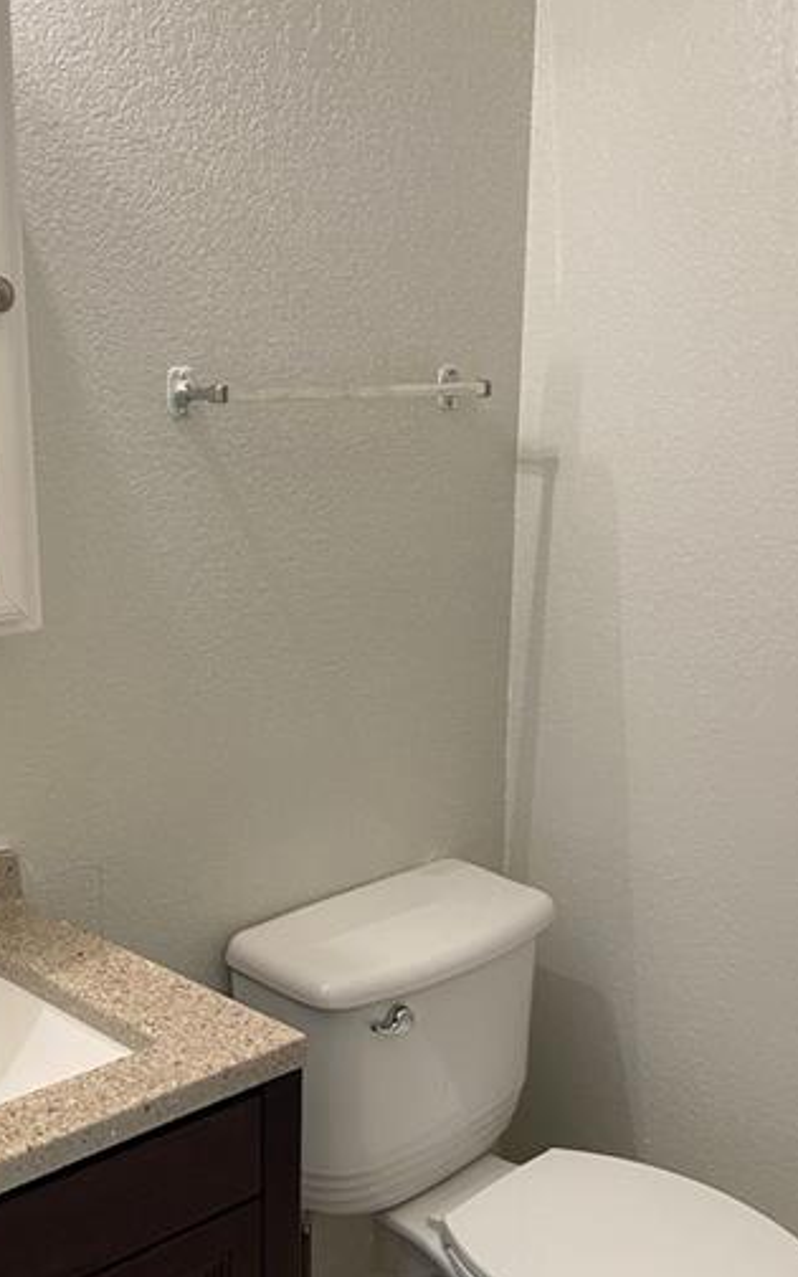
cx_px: 248
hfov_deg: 30.3
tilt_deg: -13.0
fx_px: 1461
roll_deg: +0.7
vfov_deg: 47.1
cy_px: 717
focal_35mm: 42
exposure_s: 1/60
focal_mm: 4.25
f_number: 1.8
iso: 100
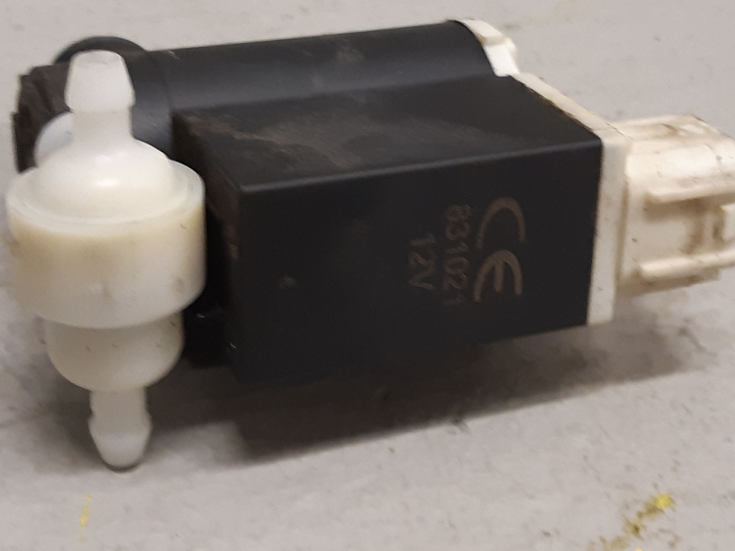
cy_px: 267
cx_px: 368
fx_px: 701
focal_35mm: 33
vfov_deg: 42.9
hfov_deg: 55.4
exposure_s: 1/50
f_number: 1.7
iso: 160
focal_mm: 3.93
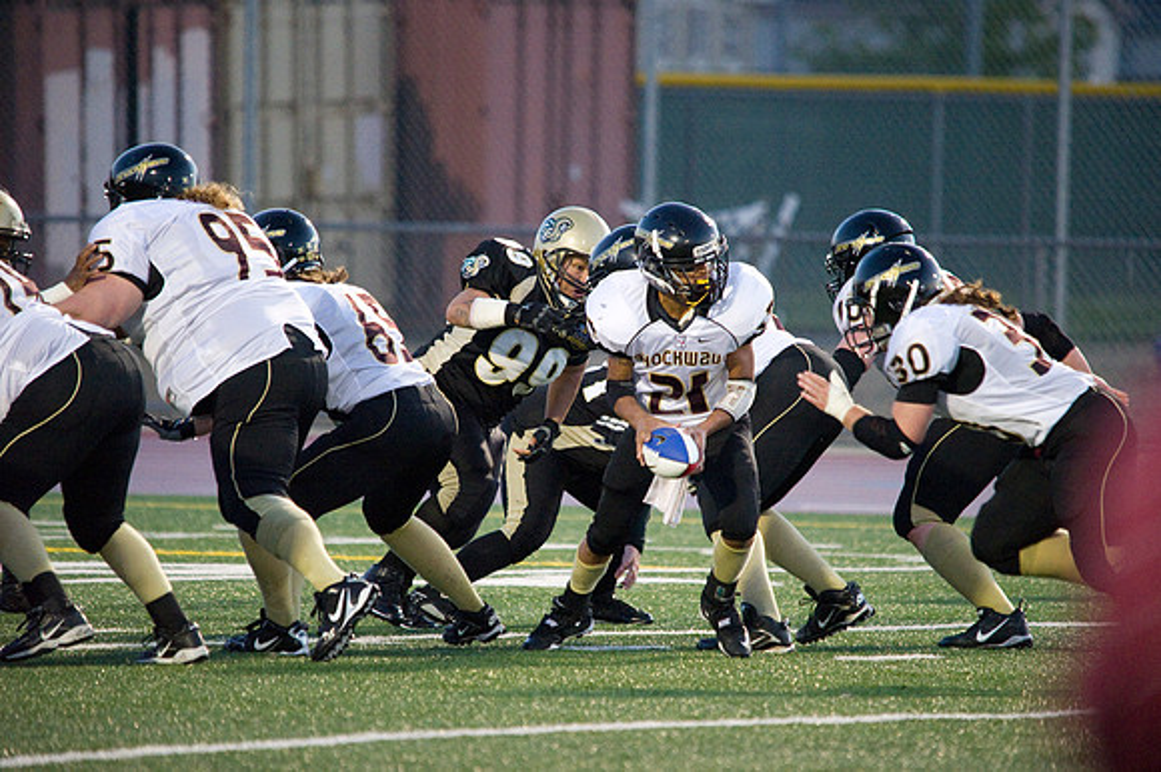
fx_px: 16115
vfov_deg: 2.7
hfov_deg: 4.1
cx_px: 580
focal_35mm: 500
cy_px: 386
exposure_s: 1/640
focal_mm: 500
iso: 12800
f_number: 6.3
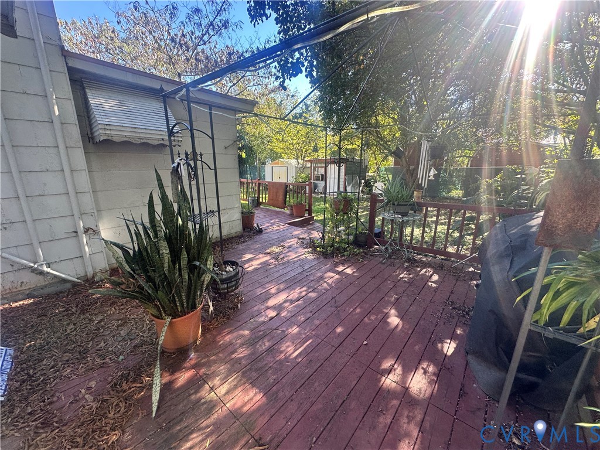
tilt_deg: -14.4
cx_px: 300
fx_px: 243
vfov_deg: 85.7
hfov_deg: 102.1
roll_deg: +0.7
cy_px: 225
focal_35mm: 14
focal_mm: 2.22
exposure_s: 1/129
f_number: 2.2
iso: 40
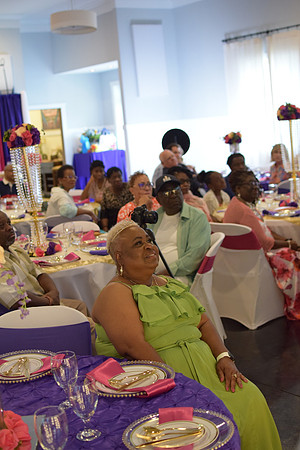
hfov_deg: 25.8
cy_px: 225
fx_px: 656
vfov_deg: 37.9
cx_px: 150
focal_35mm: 52
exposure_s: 1/100
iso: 2000
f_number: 2.8
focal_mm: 35
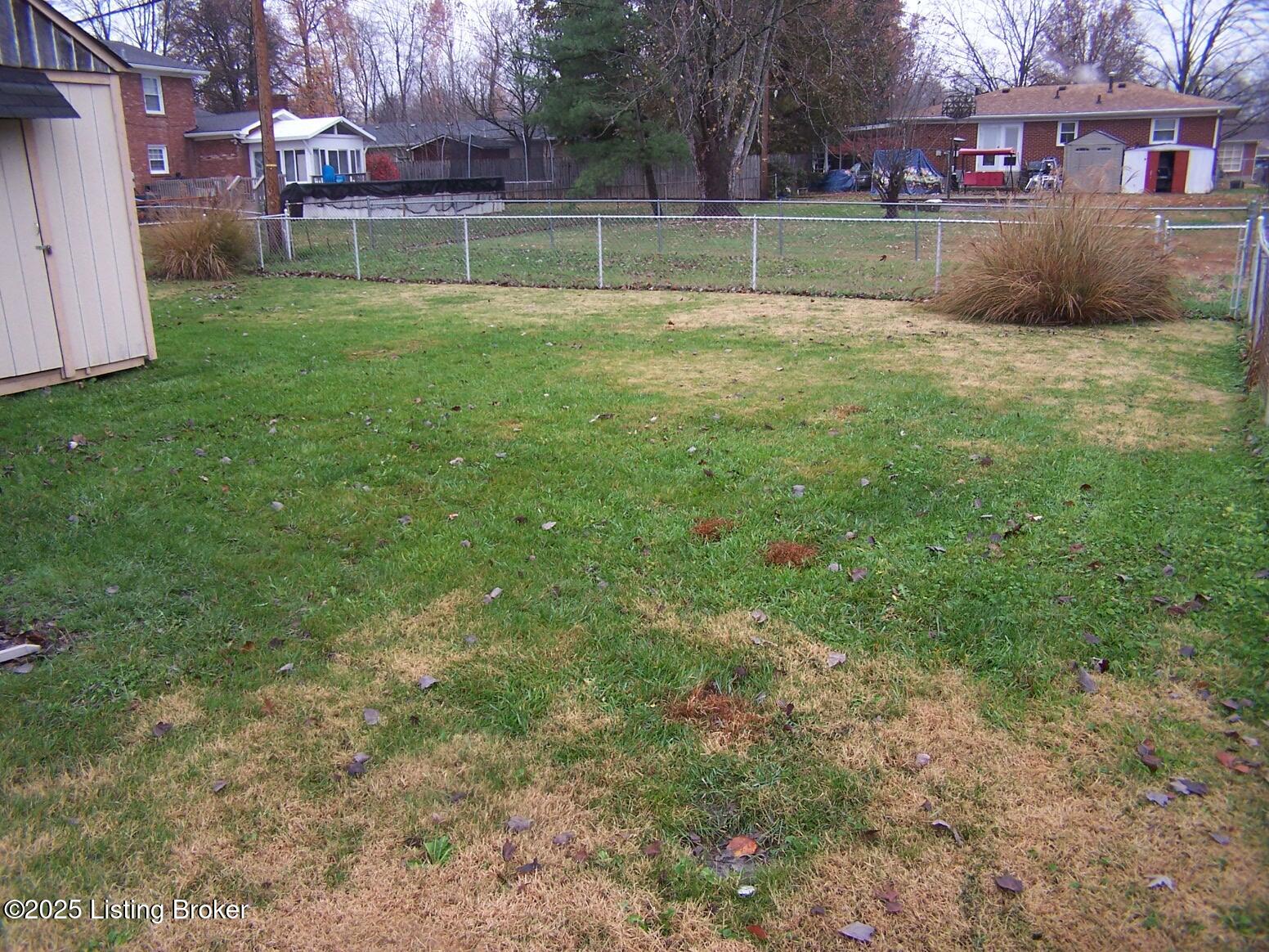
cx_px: 634
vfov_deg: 37.7
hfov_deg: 49.0
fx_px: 1393
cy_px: 476
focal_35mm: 38
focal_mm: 6.3
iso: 80
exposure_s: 1/90
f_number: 2.8
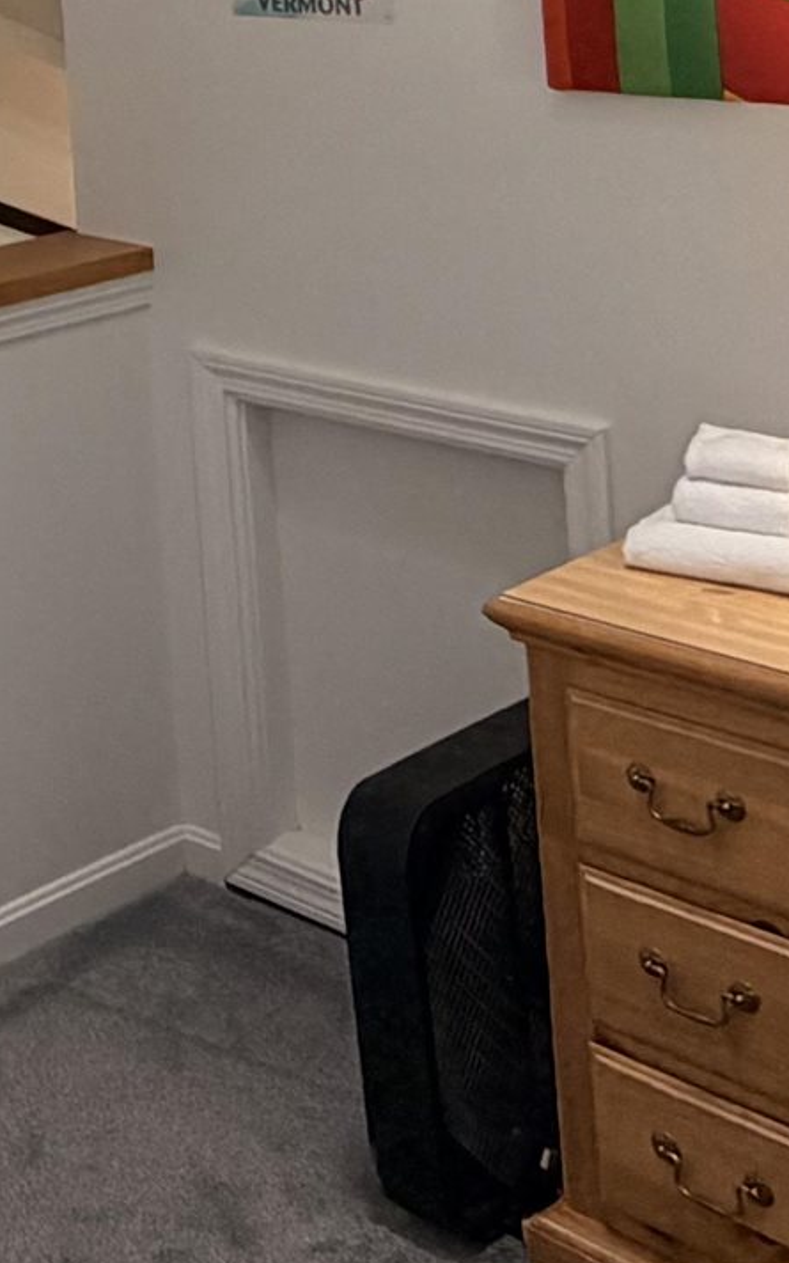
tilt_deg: +2.4
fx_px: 2202
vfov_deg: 27.8
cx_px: -330
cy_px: -273
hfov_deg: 18.4
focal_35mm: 64
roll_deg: +3.7
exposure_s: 1/120
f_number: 2.2
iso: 200
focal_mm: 2.22
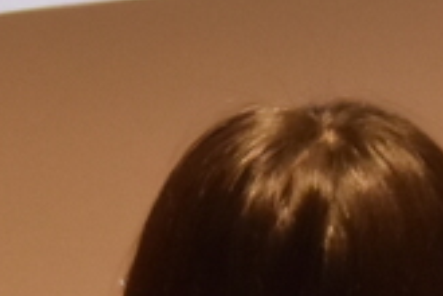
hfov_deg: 4.1
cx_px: -416
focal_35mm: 502
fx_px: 6177
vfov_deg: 2.7
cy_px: -659
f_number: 6.3
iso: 1000
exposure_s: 1/125
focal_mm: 46
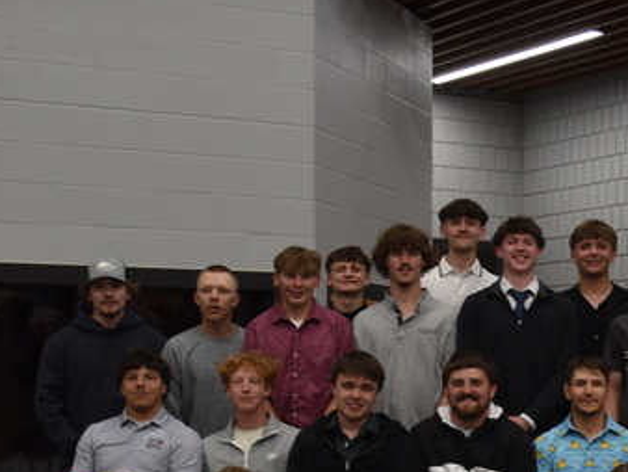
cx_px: 673
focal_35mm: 96
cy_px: 462
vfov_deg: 15.2
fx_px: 1743
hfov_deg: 19.6
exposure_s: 1/125
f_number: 3.8
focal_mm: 22
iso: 800
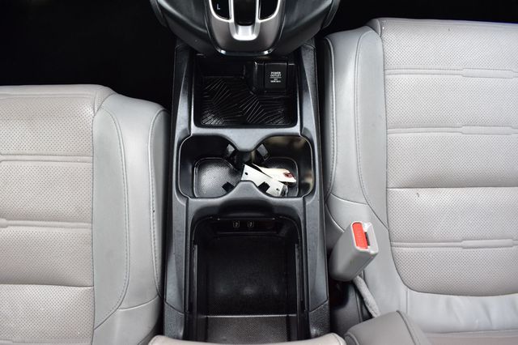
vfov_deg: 47.9
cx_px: 259
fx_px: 388
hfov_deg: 67.4
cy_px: 172
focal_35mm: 27
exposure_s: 1/50
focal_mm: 18
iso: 400
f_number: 8
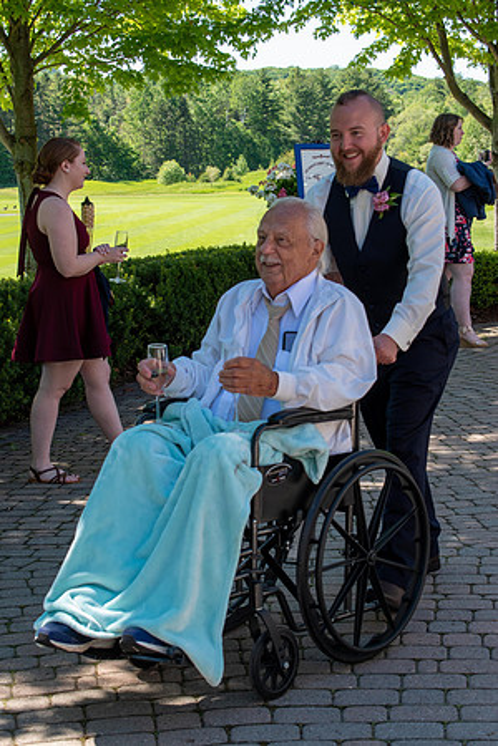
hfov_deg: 18.9
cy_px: 373
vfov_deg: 28.1
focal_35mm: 72
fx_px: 1494
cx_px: 249
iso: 320
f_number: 8
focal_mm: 48
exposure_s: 1/250
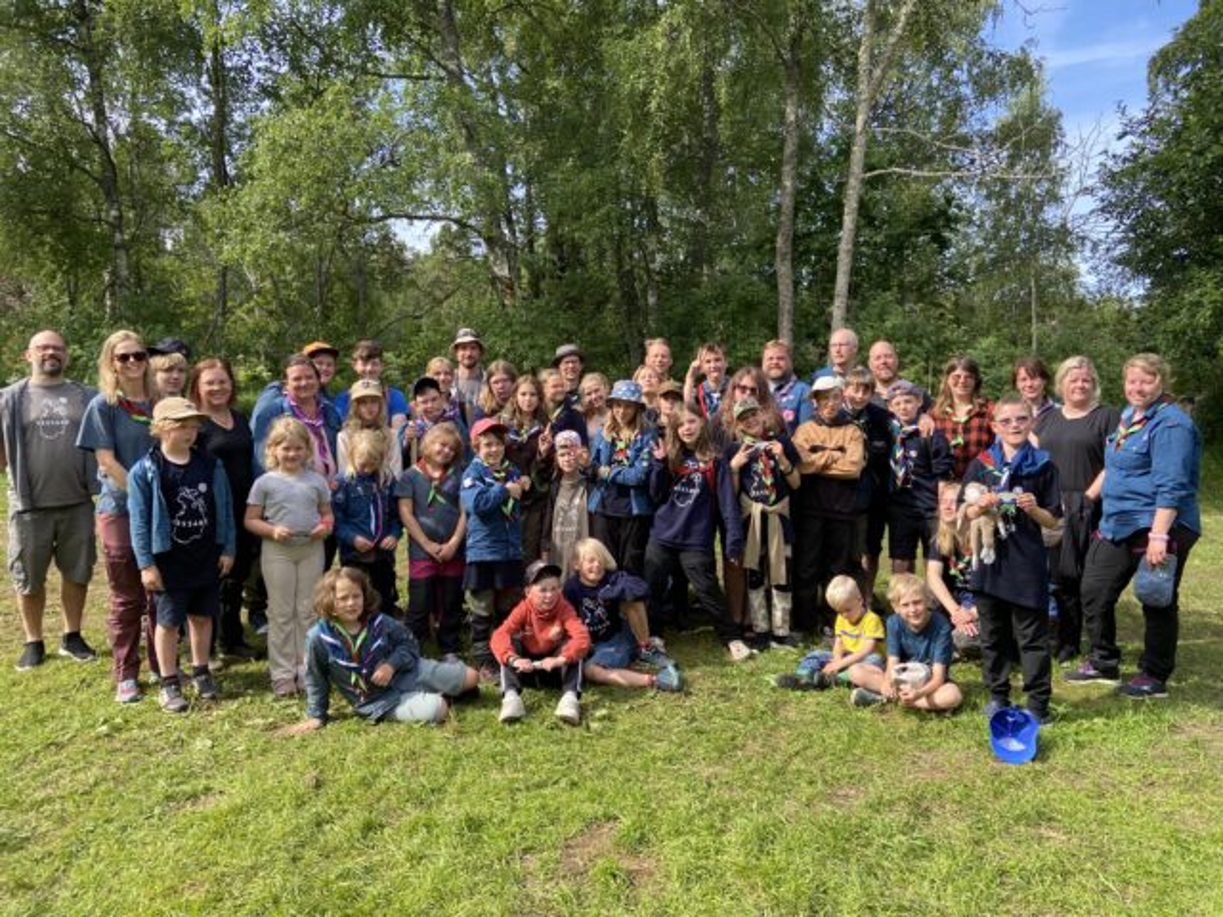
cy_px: 458
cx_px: 612
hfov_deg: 67.3
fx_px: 919
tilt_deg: -5.9
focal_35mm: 26
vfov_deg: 53.1
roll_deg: +0.1
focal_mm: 4.25
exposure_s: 1/610
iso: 32
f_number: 1.8
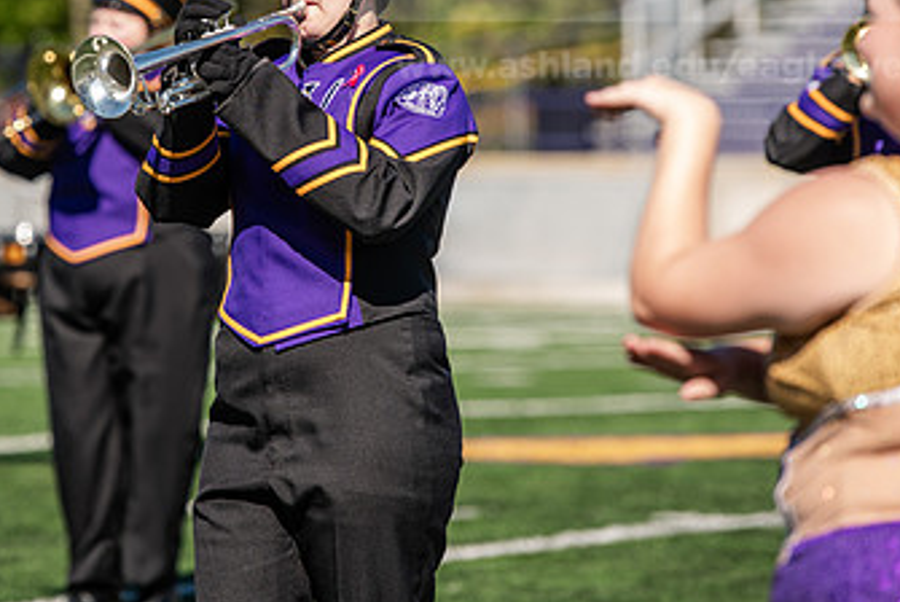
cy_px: 122
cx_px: 274
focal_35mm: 320
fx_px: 8007
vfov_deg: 4.3
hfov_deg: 6.4
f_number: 4
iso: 50
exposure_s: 1/320
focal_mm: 185
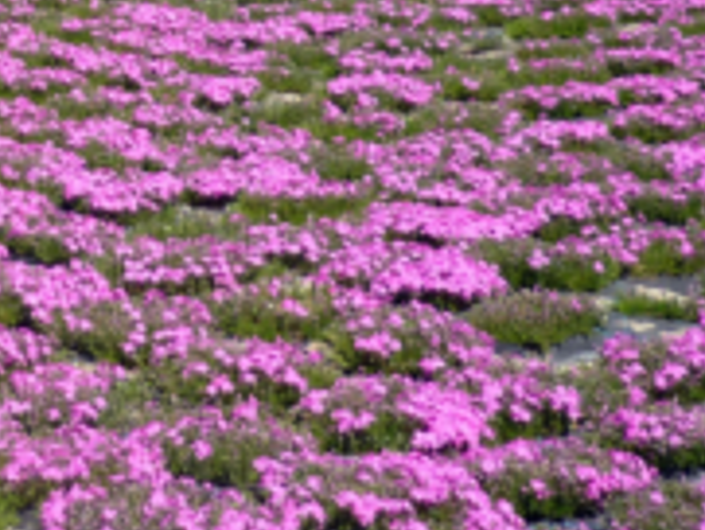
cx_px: -234
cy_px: -292
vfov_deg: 11.3
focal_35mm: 126
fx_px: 2568
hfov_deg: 14.9
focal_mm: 6.3
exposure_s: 1/1000
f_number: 2.9
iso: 100
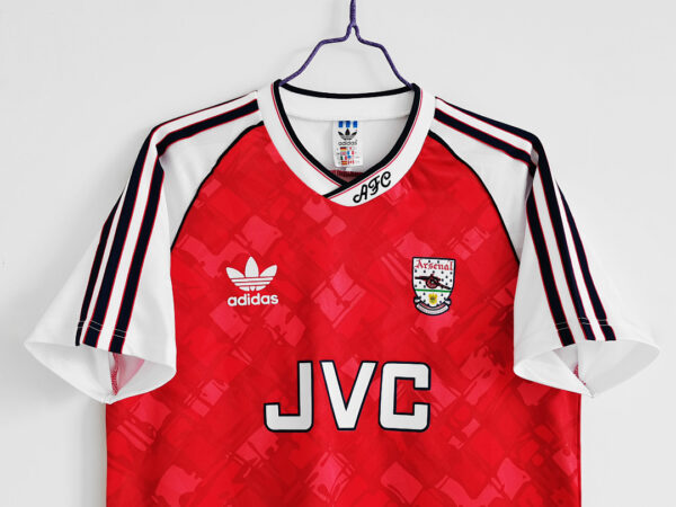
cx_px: 338
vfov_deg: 36.8
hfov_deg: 47.9
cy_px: 254
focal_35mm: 39
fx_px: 762
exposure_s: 1/100
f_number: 1.8
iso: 80
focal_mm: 5.58
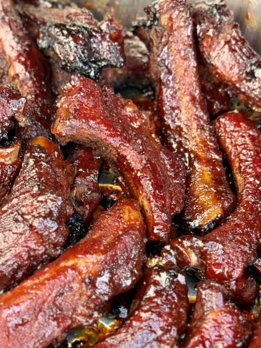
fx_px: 483
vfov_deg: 39.7
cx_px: 130
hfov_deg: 30.3
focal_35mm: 48
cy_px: 174
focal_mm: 6.76
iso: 80
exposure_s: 1/121
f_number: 1.78
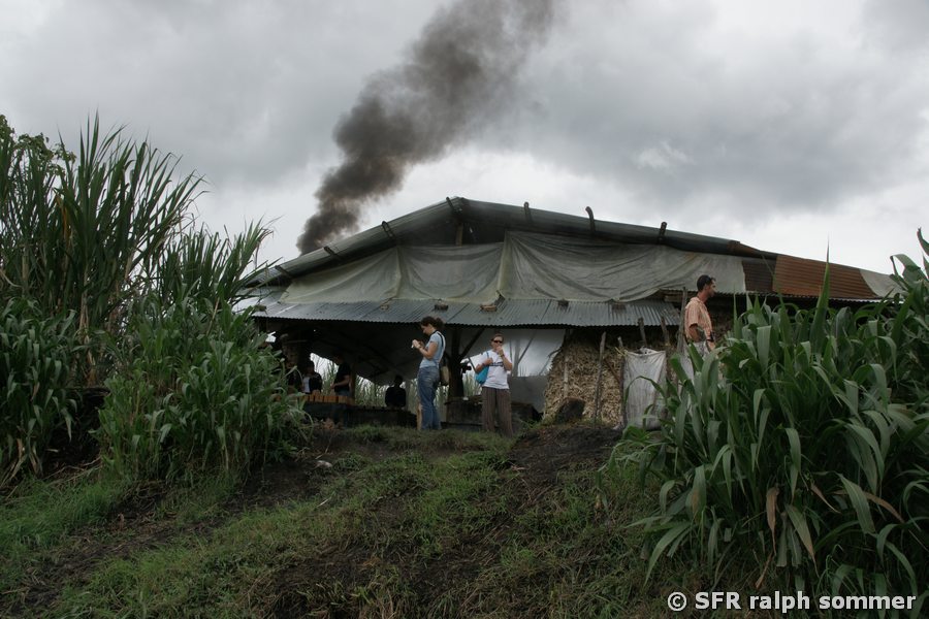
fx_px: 697
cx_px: 464
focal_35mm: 27
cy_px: 310
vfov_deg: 47.9
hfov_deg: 67.4
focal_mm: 18
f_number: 10
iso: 200
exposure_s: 1/250
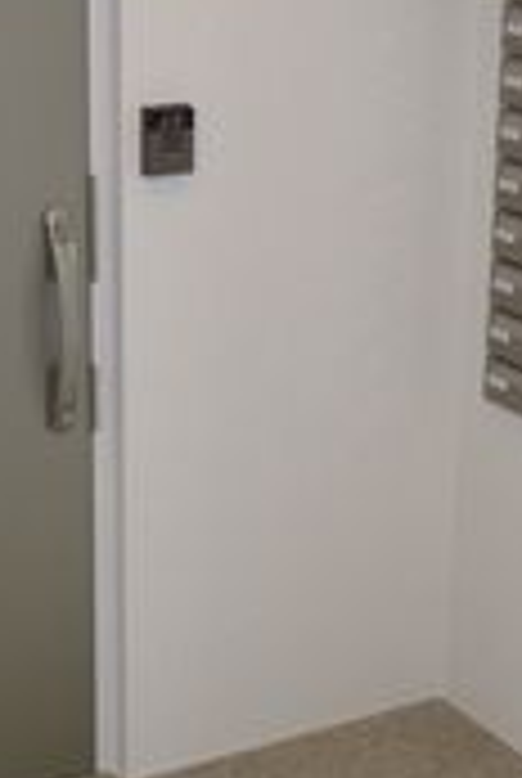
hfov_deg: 16.7
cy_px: 378
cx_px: 196
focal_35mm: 82
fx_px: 1776
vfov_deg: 24.7
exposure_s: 1/60
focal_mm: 4.5
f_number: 3.1
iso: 160
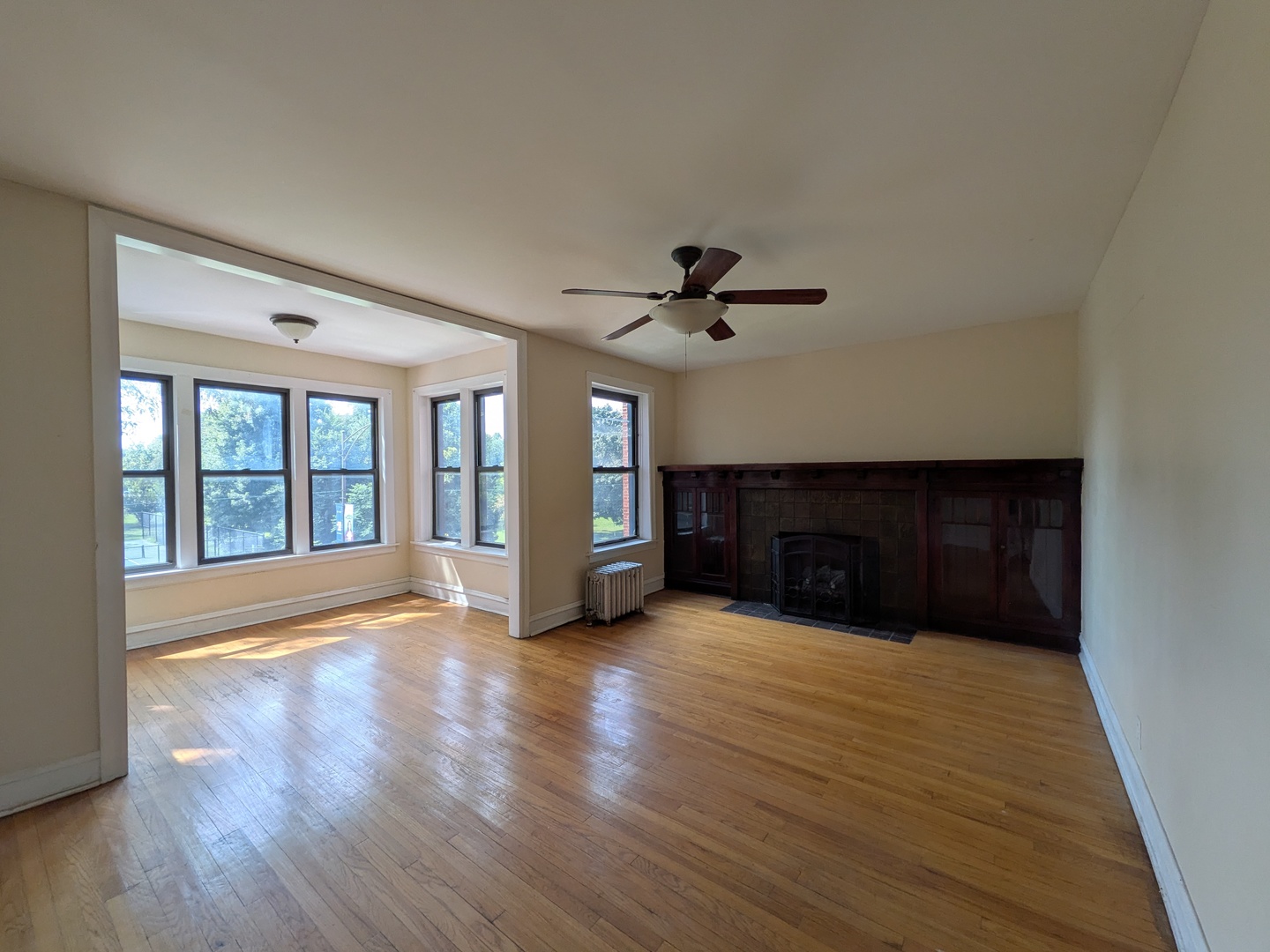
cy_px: 476
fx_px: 514
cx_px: 635
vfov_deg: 85.7
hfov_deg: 102.1
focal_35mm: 14
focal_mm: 1.85
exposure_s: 1/143
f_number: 2.2
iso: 46
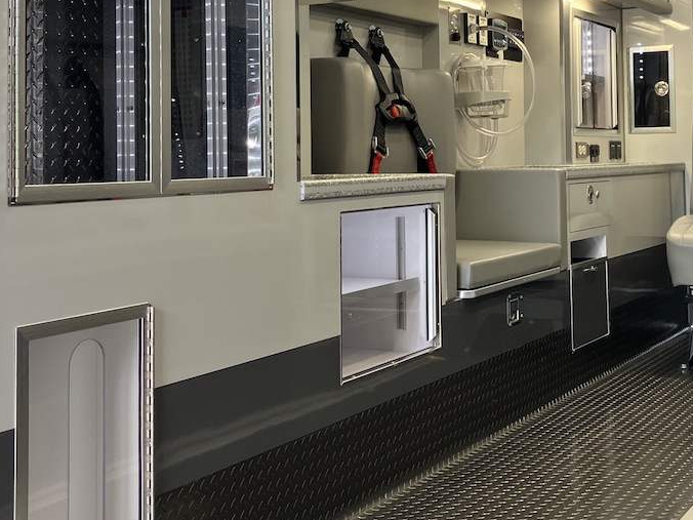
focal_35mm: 53
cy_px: 125
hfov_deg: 35.9
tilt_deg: +1.4
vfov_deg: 27.1
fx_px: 1061
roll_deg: +1.1
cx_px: 442
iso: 50
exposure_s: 1/121
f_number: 1.8
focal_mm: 3.99
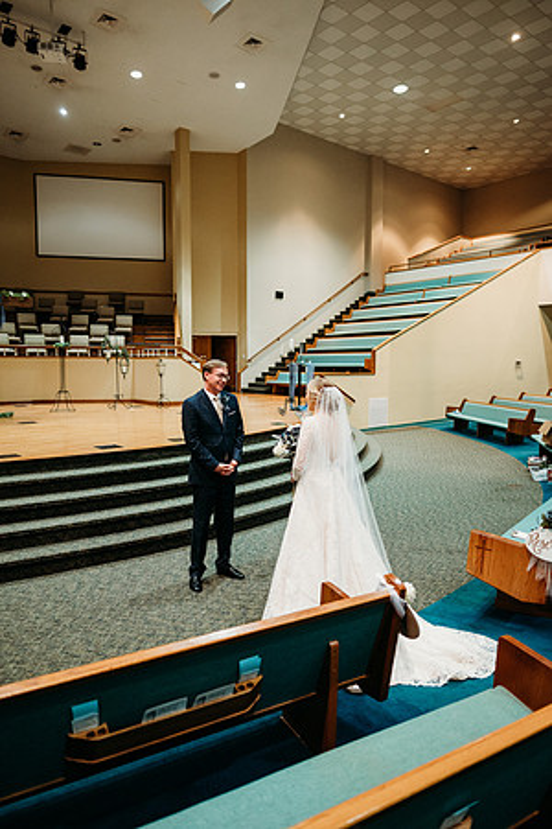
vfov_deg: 73.7
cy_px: 414
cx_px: 276
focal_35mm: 24
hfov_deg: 53.1
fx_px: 552
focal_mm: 24
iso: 2000
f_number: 1.8
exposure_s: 1/125
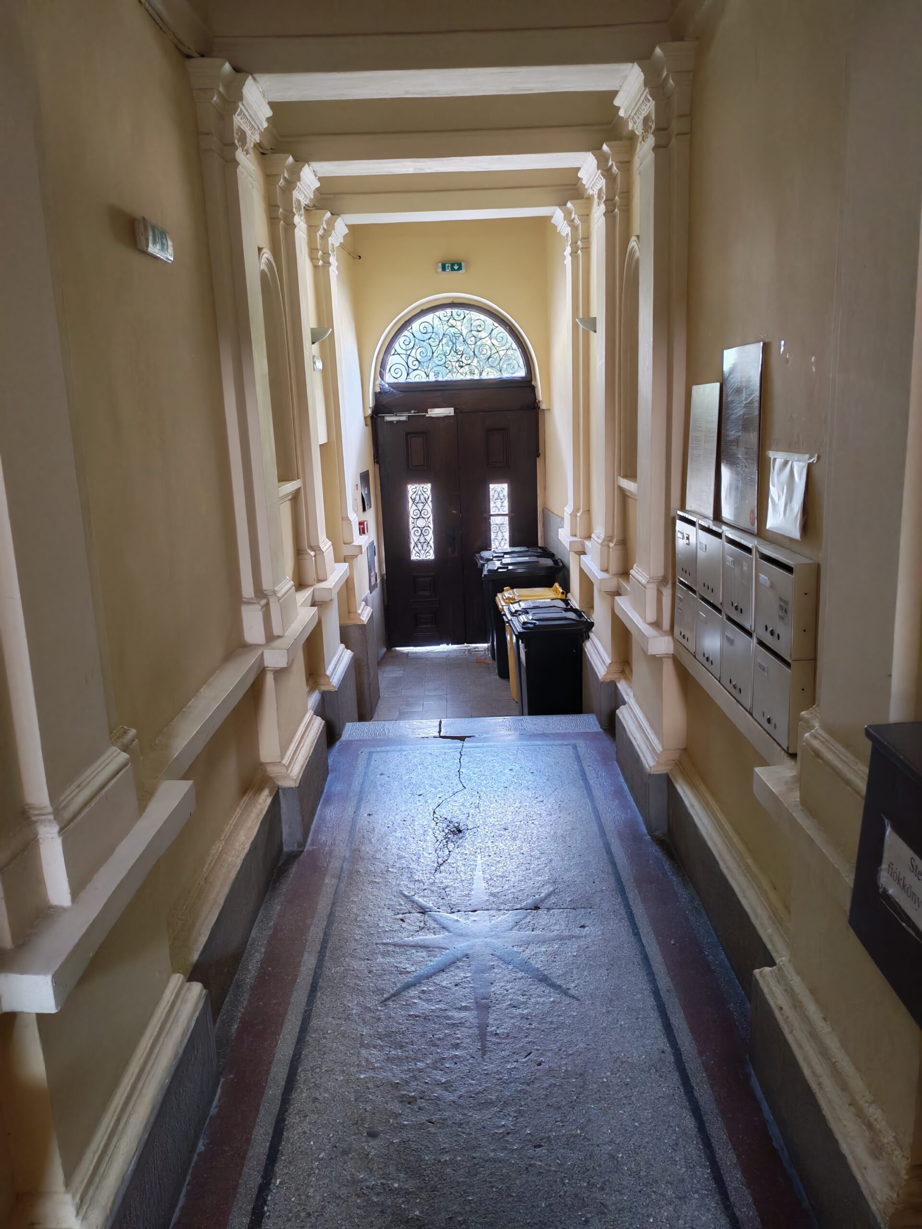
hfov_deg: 51.4
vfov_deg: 65.3
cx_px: 461
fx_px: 959
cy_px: 614
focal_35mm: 27
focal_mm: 6.12
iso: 1600
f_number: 1.9
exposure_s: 1/50
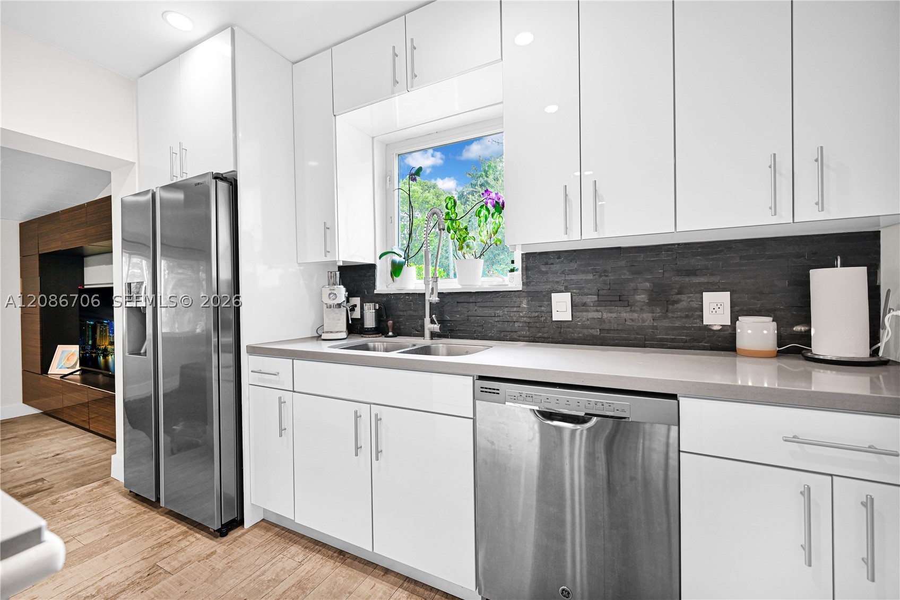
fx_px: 350
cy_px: 300
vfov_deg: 81.2
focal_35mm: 14
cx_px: 450
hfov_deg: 104.2
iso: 140
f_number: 4
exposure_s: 1/15
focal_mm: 14
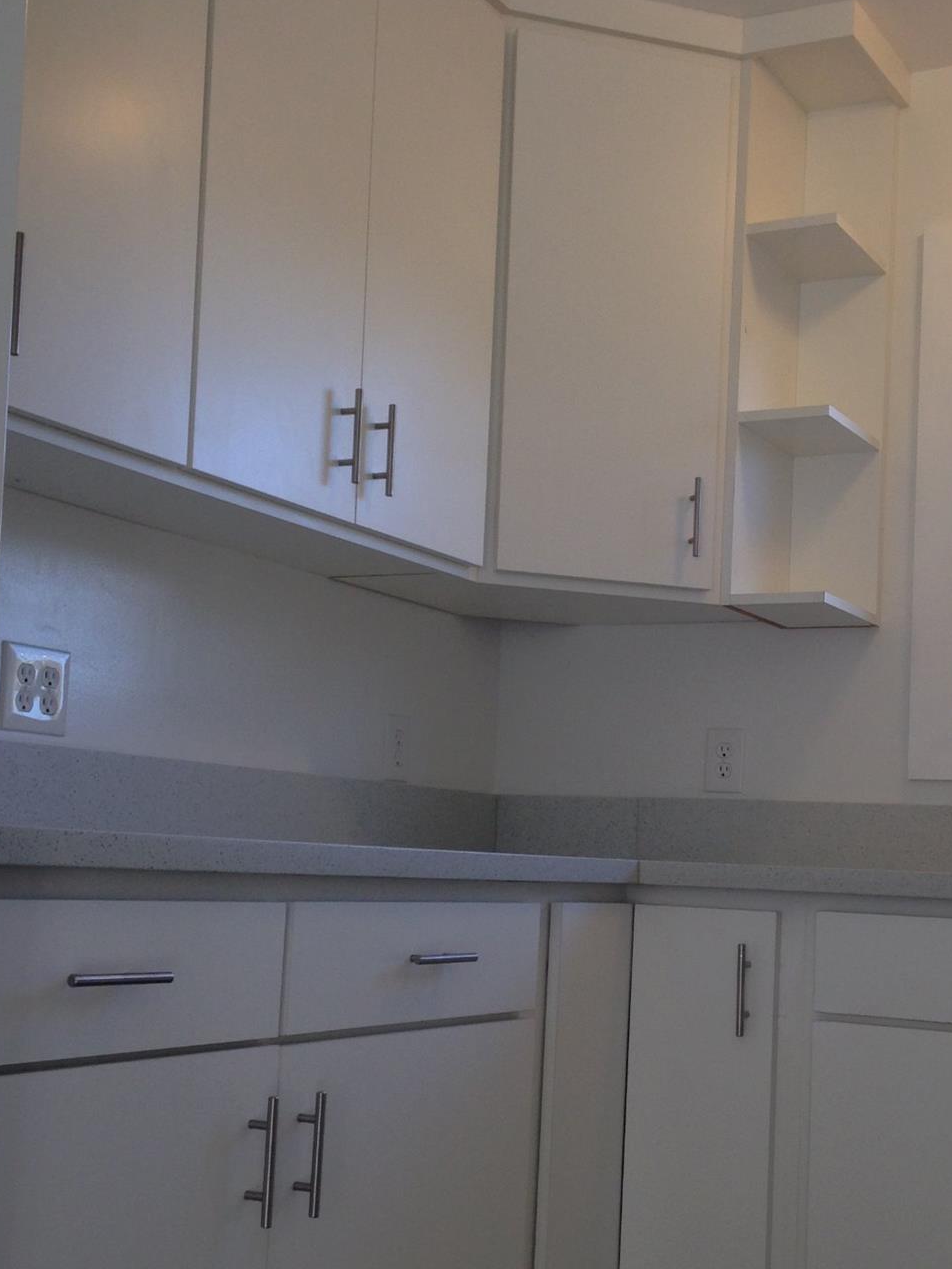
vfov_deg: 36.7
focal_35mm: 52
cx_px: 610
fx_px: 1906
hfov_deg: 27.9
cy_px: 749
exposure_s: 1/120
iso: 64
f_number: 2.4
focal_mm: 4.12
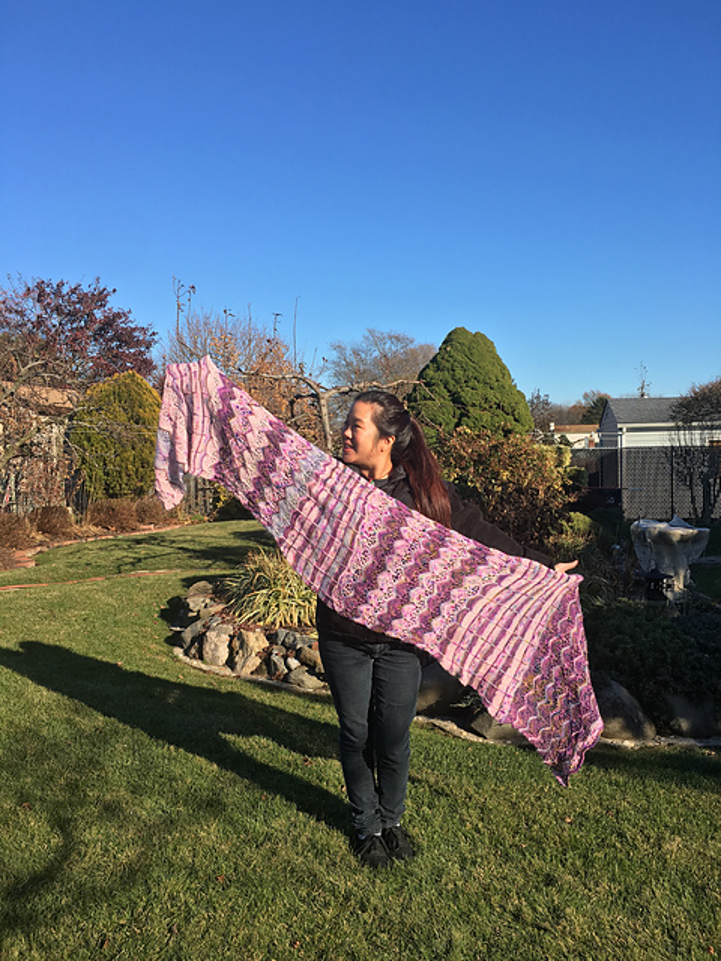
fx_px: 805
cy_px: 480
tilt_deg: -2.3
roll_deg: +2.0
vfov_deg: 61.7
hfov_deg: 48.2
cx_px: 360
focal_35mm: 29
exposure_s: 1/1068
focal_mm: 4.15
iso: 25
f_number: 2.2
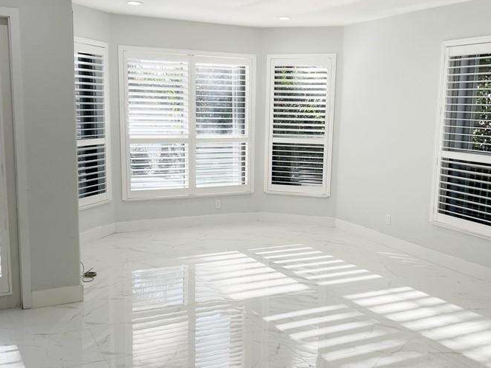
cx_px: 262
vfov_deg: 35.9
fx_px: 567
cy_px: 192
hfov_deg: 46.8
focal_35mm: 40
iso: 50
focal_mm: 5.7
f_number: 1.5
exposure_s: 1/395
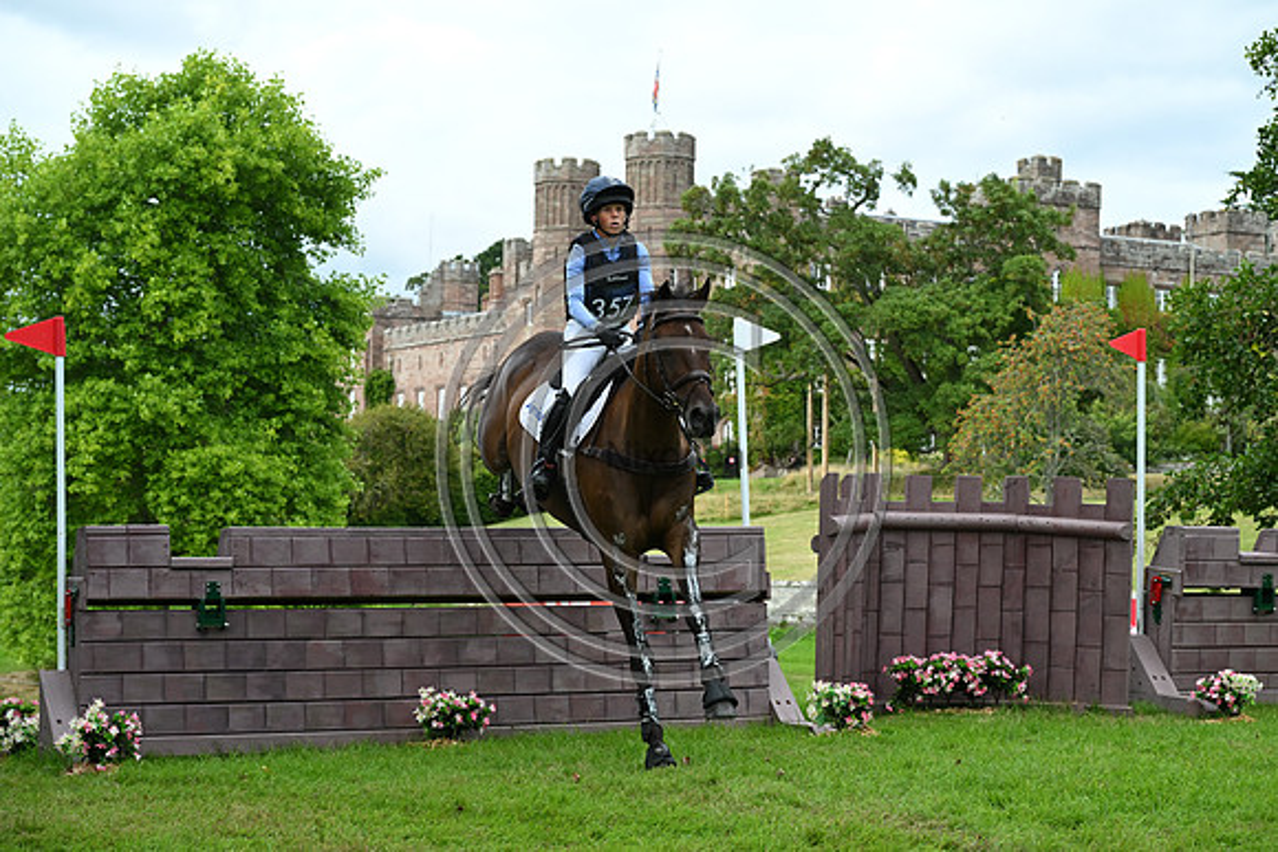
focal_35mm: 70
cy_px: 426
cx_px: 639
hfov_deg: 28.8
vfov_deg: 19.5
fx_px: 2485
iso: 1250
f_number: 6.3
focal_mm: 70
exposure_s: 1/1250
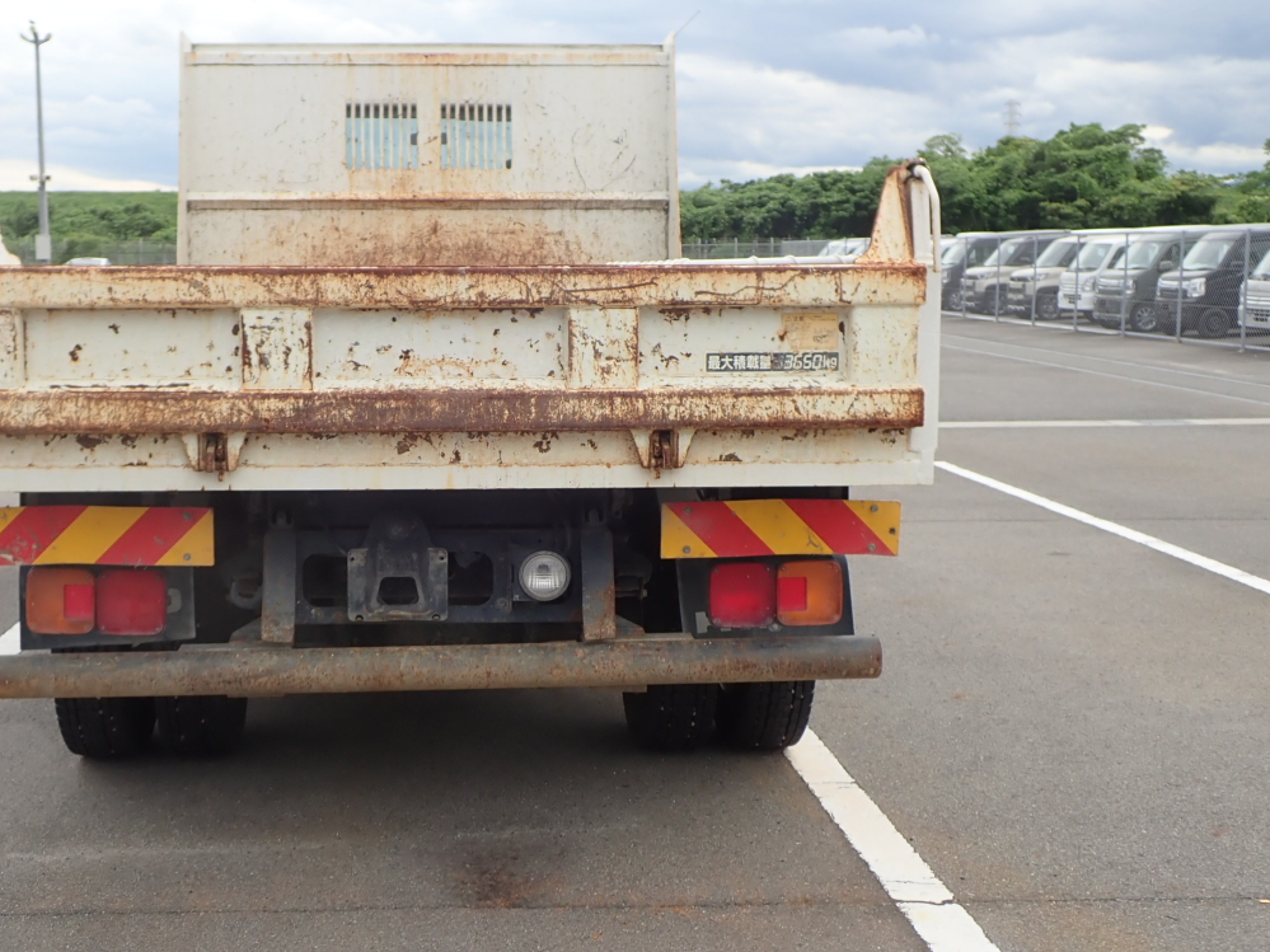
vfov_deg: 35.1
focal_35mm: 41
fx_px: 1504
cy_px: 433
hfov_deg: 45.4
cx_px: 474
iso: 100
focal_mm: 5.87
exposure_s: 1/400
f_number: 3.2
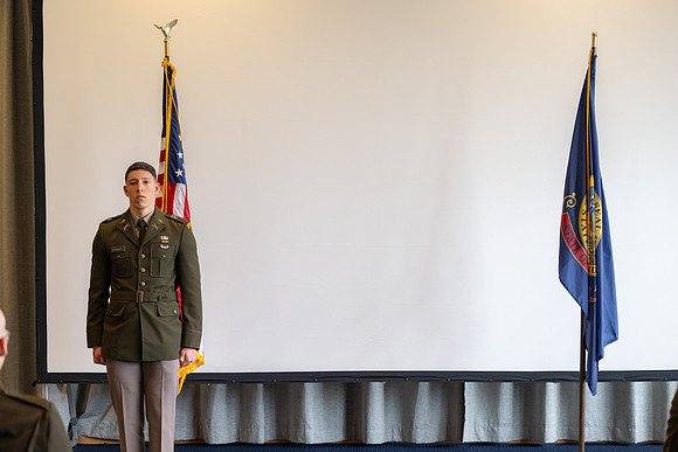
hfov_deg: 28.2
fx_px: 1352
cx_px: 339
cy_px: 226
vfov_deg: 19.0
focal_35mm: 72
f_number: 2.8
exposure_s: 1/200
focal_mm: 70
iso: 500
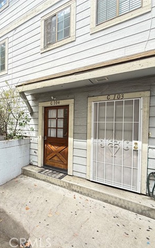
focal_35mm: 20
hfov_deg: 53.8
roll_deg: -0.8
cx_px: 22
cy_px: 125
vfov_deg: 85.1
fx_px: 135
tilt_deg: +0.1
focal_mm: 2.22
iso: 64
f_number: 2.2
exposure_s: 1/108
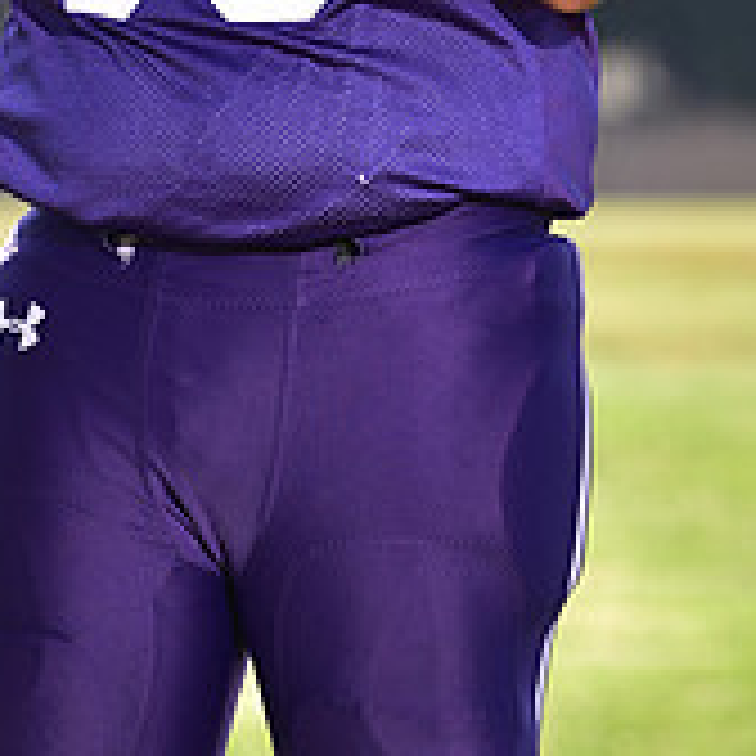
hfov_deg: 3.0
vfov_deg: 3.0
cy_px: -243
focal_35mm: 588
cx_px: 425
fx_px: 14529
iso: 100
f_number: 5
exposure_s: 1/250
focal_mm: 200
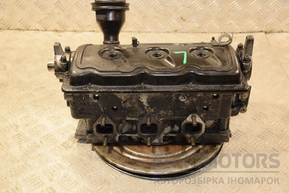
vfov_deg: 28.1
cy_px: 96
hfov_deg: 41.1
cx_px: 144
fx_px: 385
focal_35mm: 48
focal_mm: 32
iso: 800
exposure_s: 1/125
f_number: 5
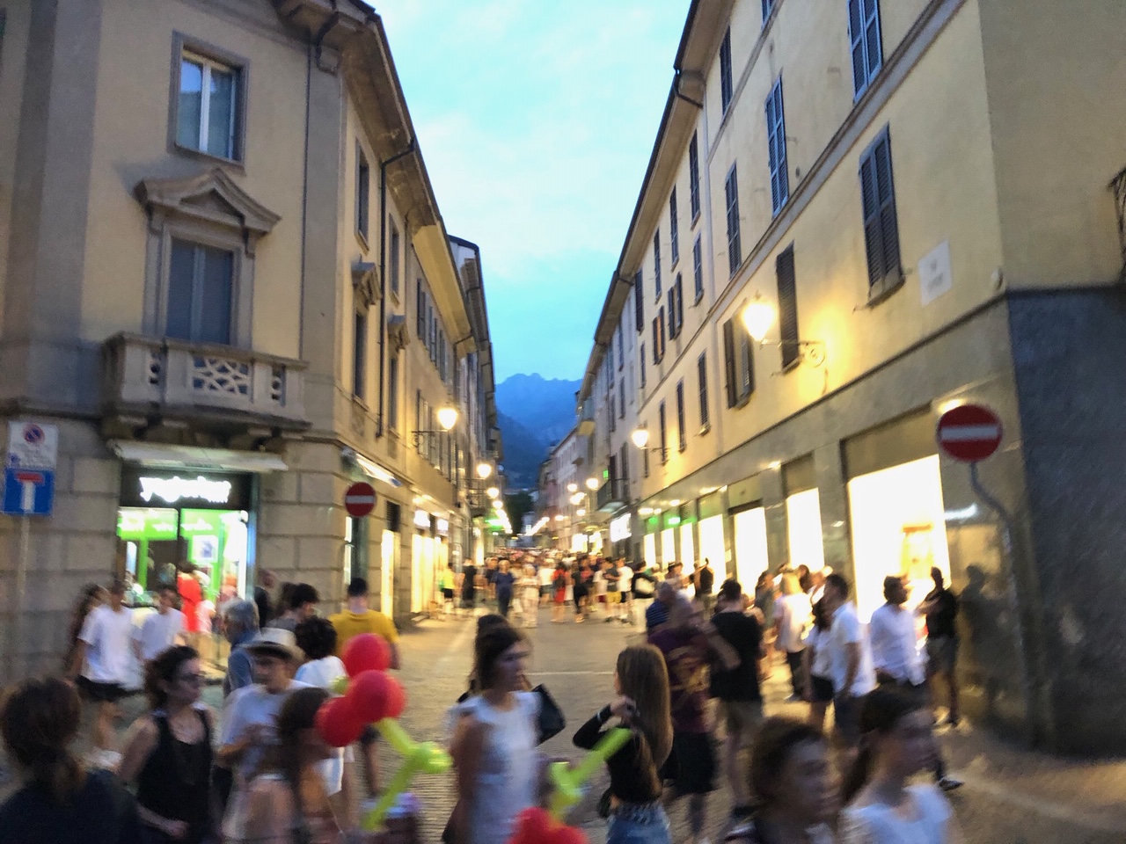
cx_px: 563
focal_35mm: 28
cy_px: 422
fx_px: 911
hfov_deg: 63.4
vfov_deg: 49.7
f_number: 1.8
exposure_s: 1/25
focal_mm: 4
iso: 640
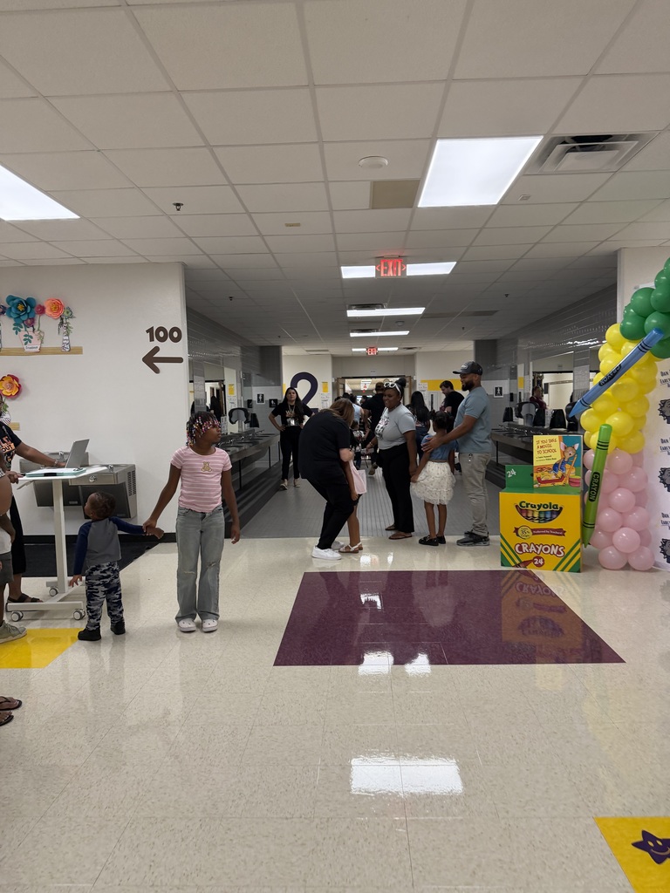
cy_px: 446
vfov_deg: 71.6
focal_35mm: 24
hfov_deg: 56.8
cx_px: 335
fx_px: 619
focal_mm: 6.76
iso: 200
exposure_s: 1/120
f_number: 1.78
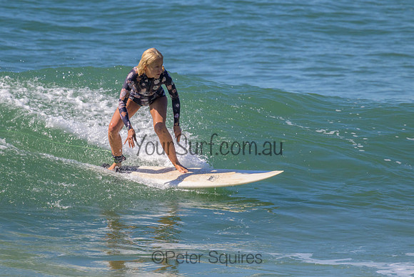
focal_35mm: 968
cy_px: 157
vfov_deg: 1.4
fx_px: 11132
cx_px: 166
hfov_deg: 2.1
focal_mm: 800
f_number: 11
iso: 720
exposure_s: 1/2000
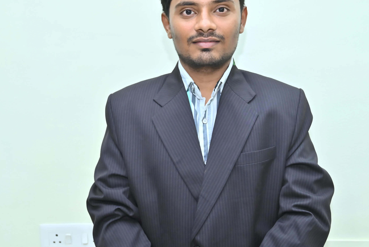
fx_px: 523
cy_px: 100
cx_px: 196
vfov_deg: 26.5
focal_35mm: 51
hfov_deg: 38.9
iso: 800
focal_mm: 38
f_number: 4.5
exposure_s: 1/100
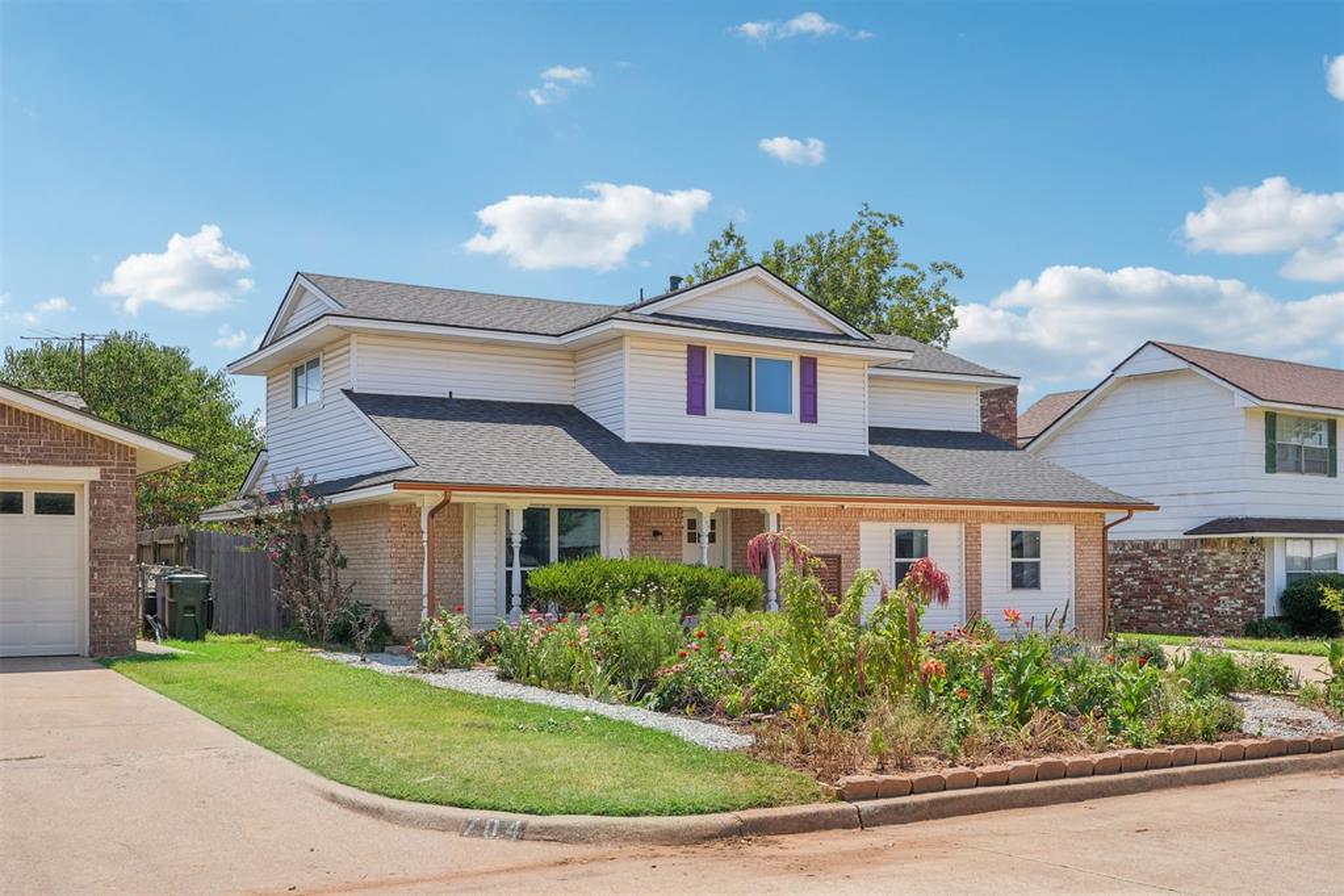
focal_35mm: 35
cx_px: 672
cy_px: 448
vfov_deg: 37.9
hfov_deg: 54.4
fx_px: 1307
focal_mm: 35
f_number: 8
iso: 100
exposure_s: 1/200
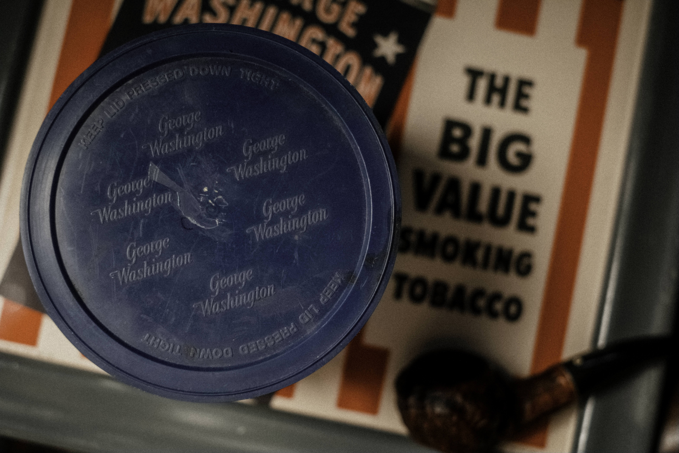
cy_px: 226
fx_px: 1000
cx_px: 340
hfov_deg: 37.5
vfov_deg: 25.5
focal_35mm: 53
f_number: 2.8
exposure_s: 1/60
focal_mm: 35
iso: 1600
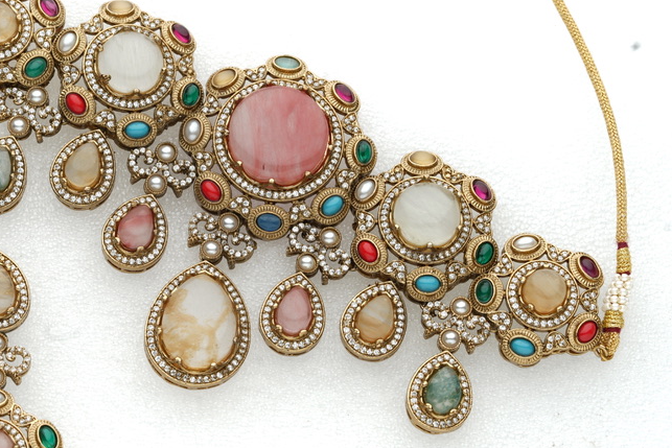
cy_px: 212
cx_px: 160
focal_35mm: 152
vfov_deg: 9.0
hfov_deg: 13.5
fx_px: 2838
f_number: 11
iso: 50
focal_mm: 90
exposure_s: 1/160
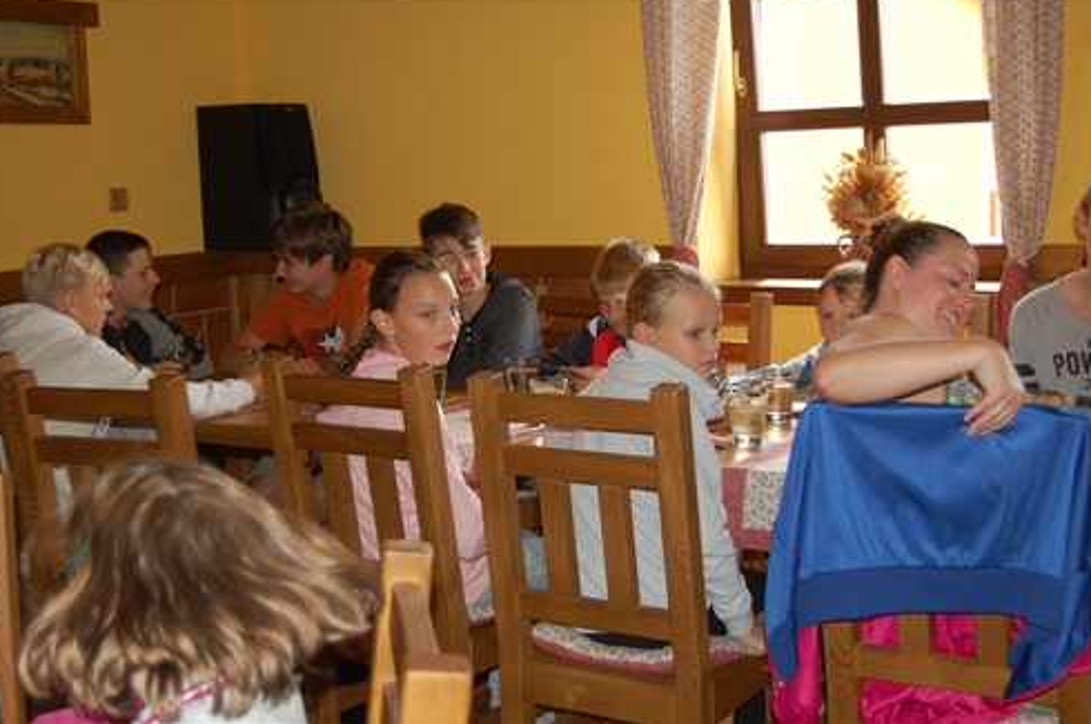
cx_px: 541
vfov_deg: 27.4
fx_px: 1483
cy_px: 356
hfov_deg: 40.4
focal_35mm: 49
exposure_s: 1/60
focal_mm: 32
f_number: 4.5
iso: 400
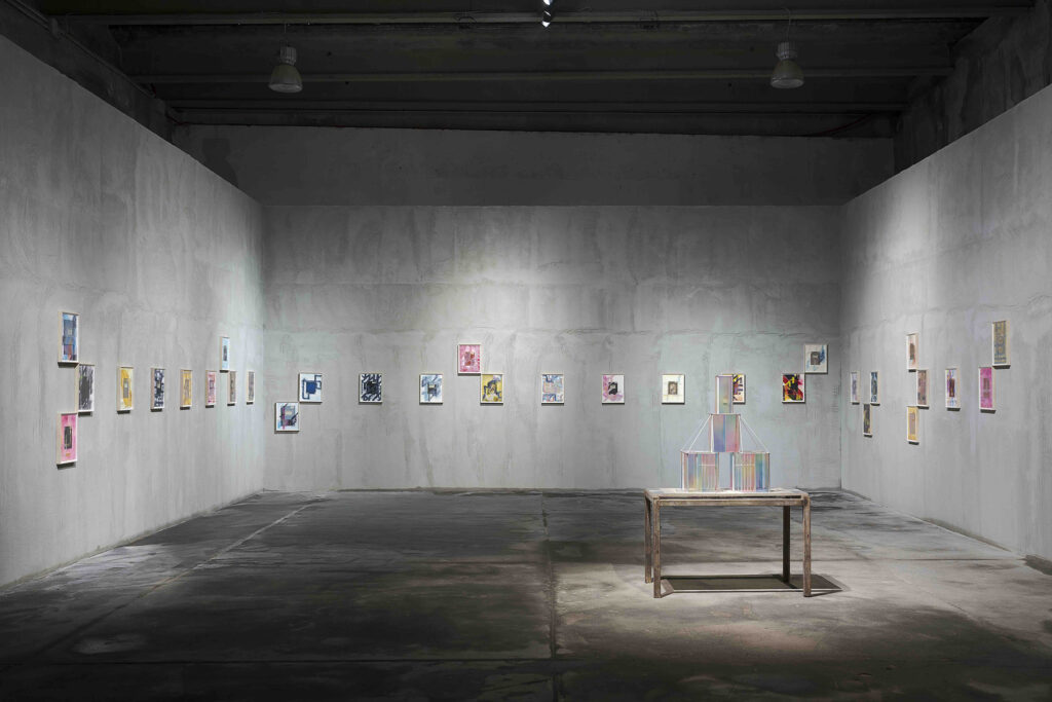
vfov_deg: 37.9
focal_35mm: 35
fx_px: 1023
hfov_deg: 54.4
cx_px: 526
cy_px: 351
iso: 100
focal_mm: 35
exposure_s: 1/1.25
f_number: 8
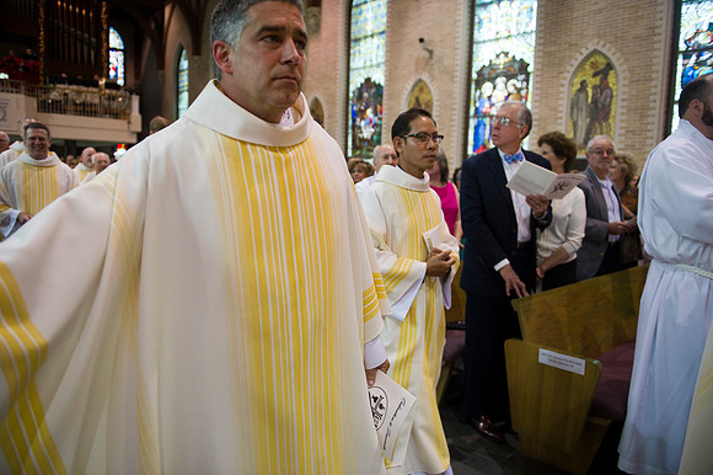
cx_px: 356
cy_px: 238
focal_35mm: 24
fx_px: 475
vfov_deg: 53.1
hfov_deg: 73.8
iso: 2000
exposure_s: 1/320
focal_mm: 24
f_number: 2.8
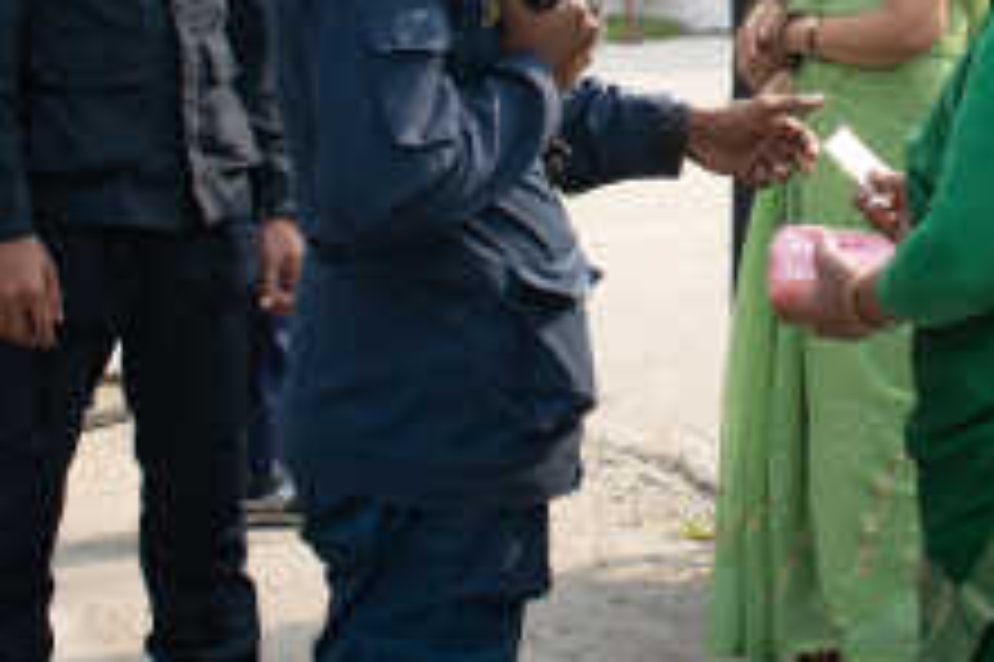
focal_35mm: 126
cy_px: -81
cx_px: 913
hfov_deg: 16.0
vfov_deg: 10.7
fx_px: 3486
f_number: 4.2
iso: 200
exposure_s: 1/500
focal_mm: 31
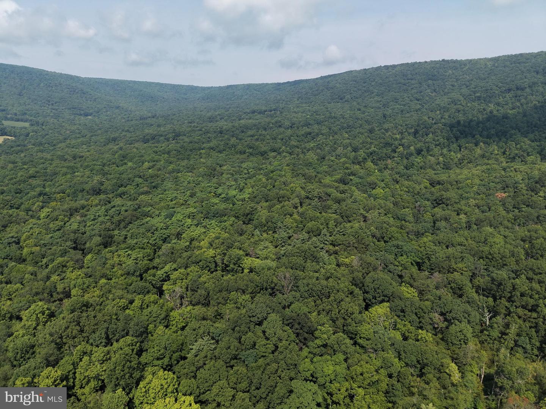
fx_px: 379
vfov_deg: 56.8
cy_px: 204
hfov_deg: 71.6
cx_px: 273
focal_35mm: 24
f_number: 1.8
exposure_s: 1/4000
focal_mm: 8.67
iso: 200
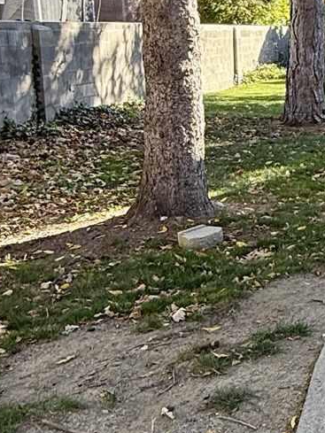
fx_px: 826
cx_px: 526
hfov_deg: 18.8
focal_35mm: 66
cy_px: 245
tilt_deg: -14.4
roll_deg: -2.5
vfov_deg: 29.4
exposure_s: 1/197
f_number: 2.2
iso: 64
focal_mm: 2.22
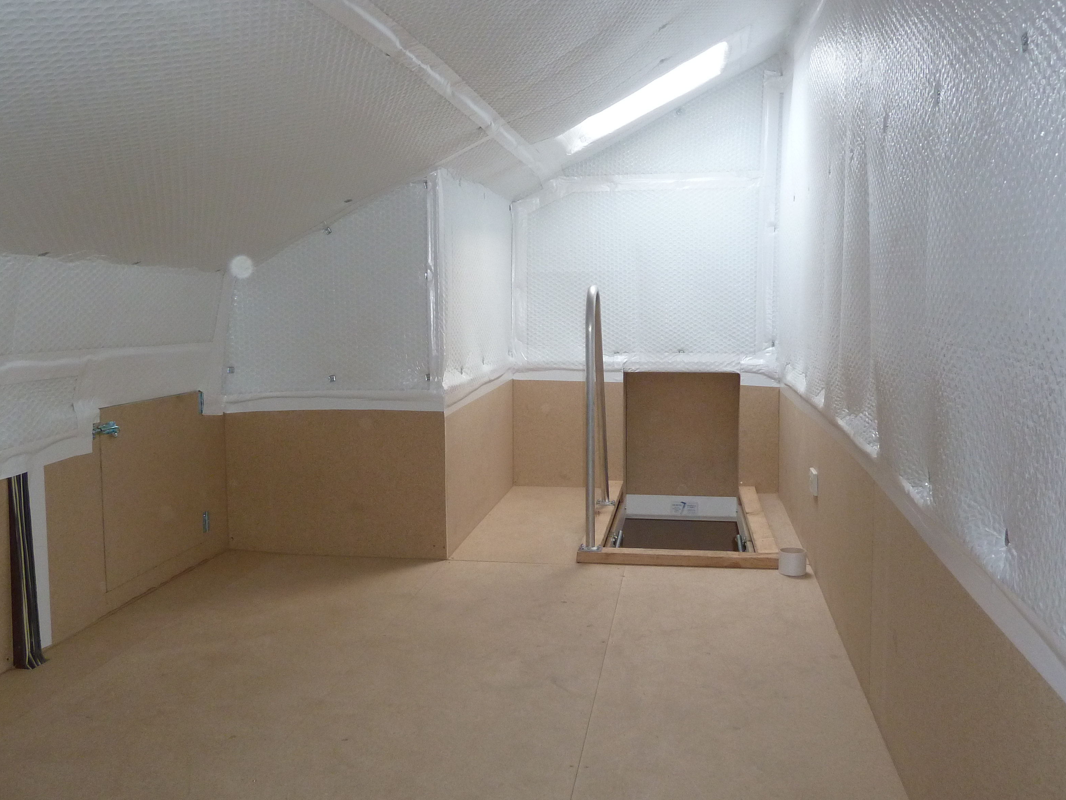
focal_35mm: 32
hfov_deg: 56.8
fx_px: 985
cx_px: 505
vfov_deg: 44.2
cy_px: 386
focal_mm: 4.1
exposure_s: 1/30
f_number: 3.3
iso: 200
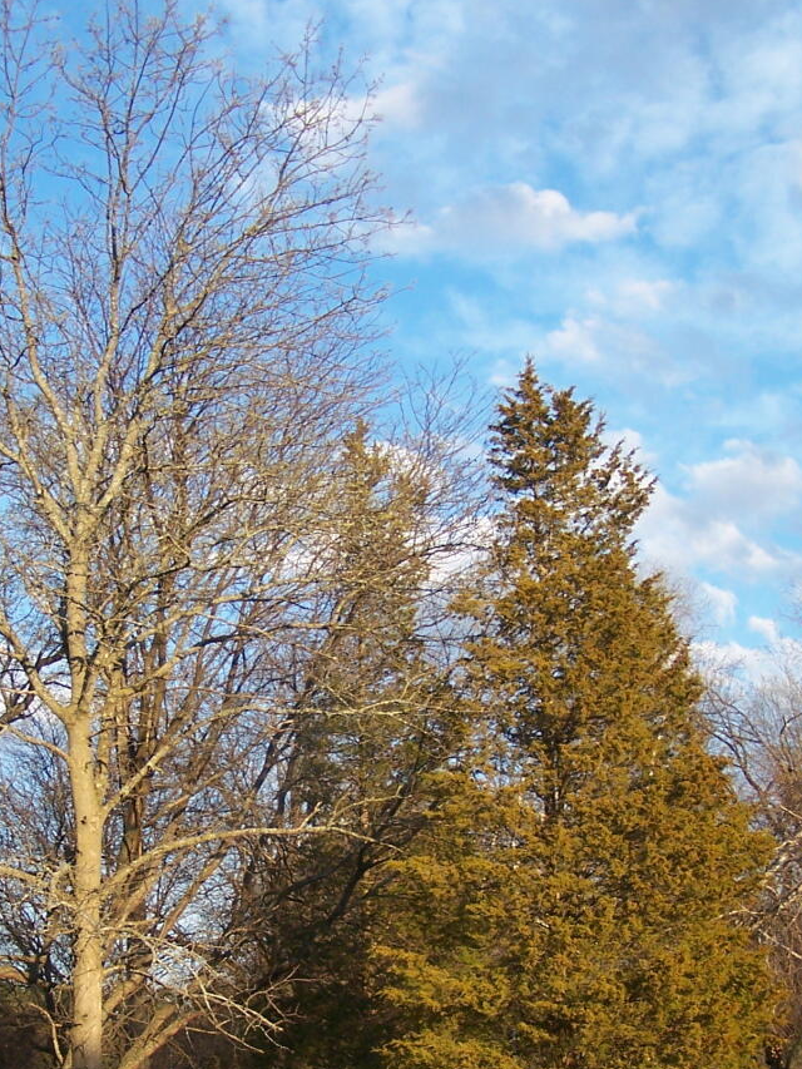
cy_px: 758
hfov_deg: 22.9
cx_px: 298
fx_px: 1977
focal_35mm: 64
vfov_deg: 29.9
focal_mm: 6.7
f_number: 2.8
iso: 80
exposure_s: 1/500
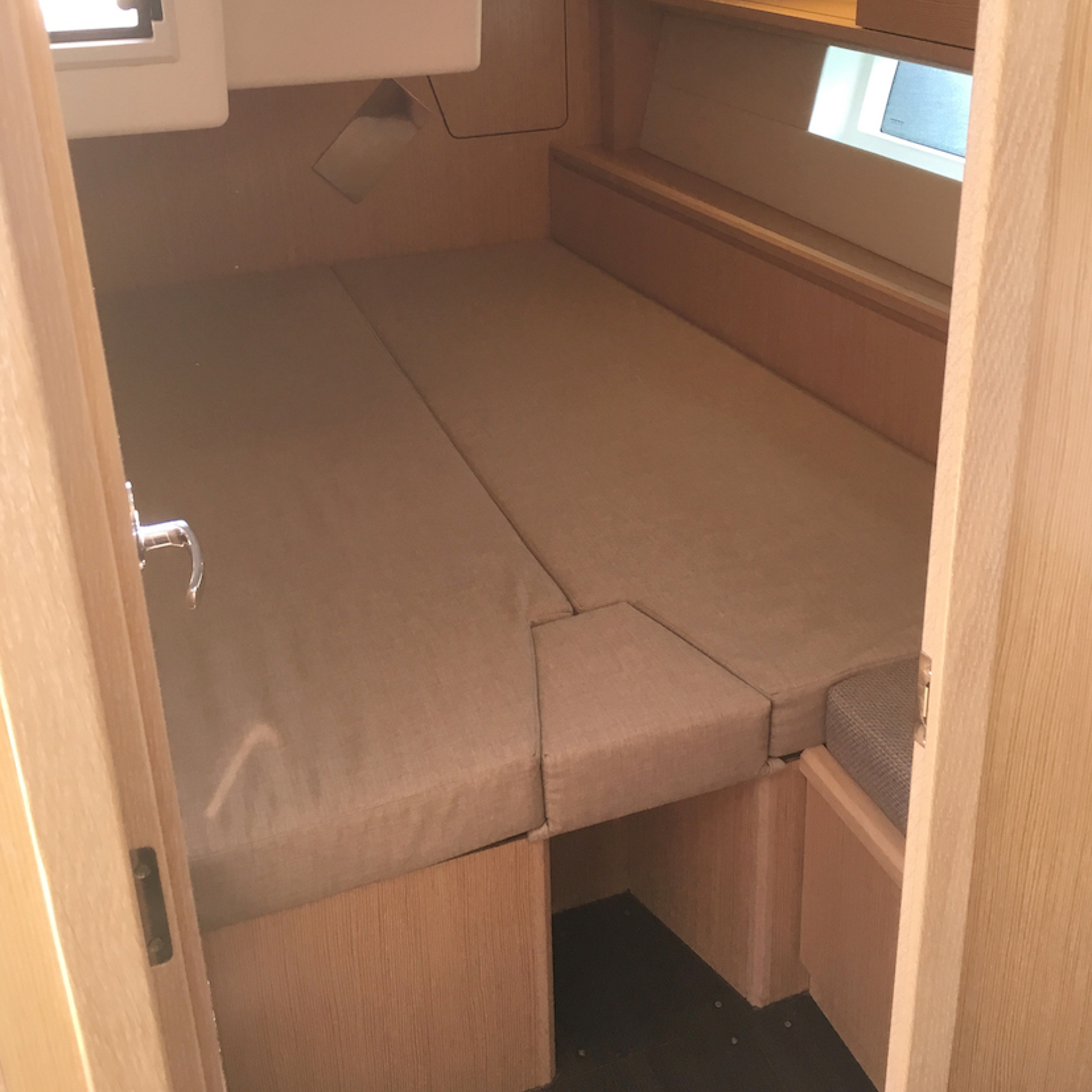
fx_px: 1249
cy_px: 360
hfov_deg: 47.2
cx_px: 557
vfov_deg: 46.4
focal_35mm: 35
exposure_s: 1/33
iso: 40
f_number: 2.2
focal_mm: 4.15
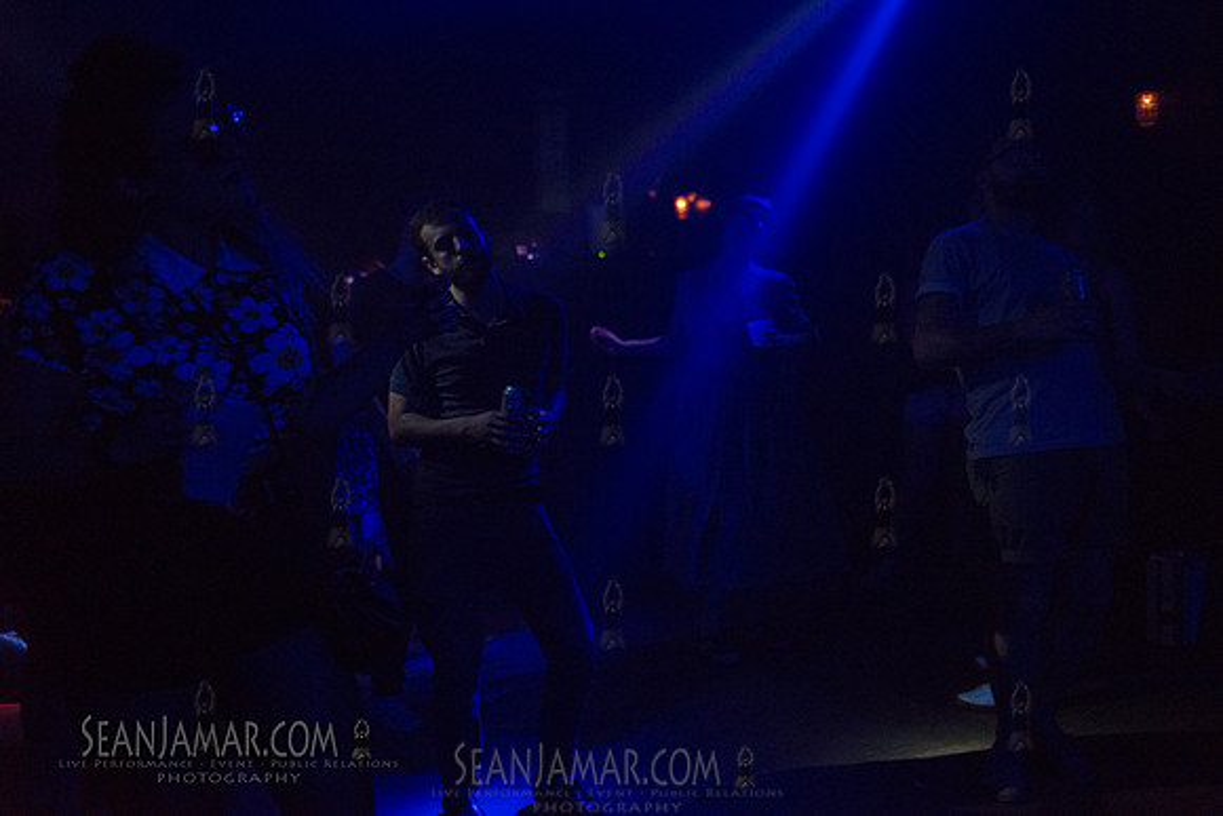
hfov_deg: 54.4
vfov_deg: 37.9
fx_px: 1189
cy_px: 408
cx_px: 612
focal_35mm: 35
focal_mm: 35
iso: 5000
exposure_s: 1/125
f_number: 2.8
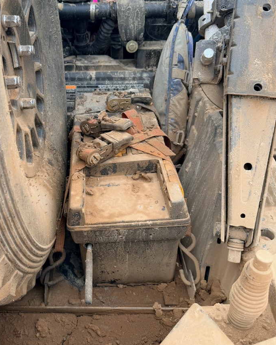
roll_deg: +0.5
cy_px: 167
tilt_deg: -31.6
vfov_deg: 51.5
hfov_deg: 41.7
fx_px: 358
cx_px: 92
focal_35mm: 35
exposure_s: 1/266
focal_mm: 6.76
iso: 64
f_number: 1.78
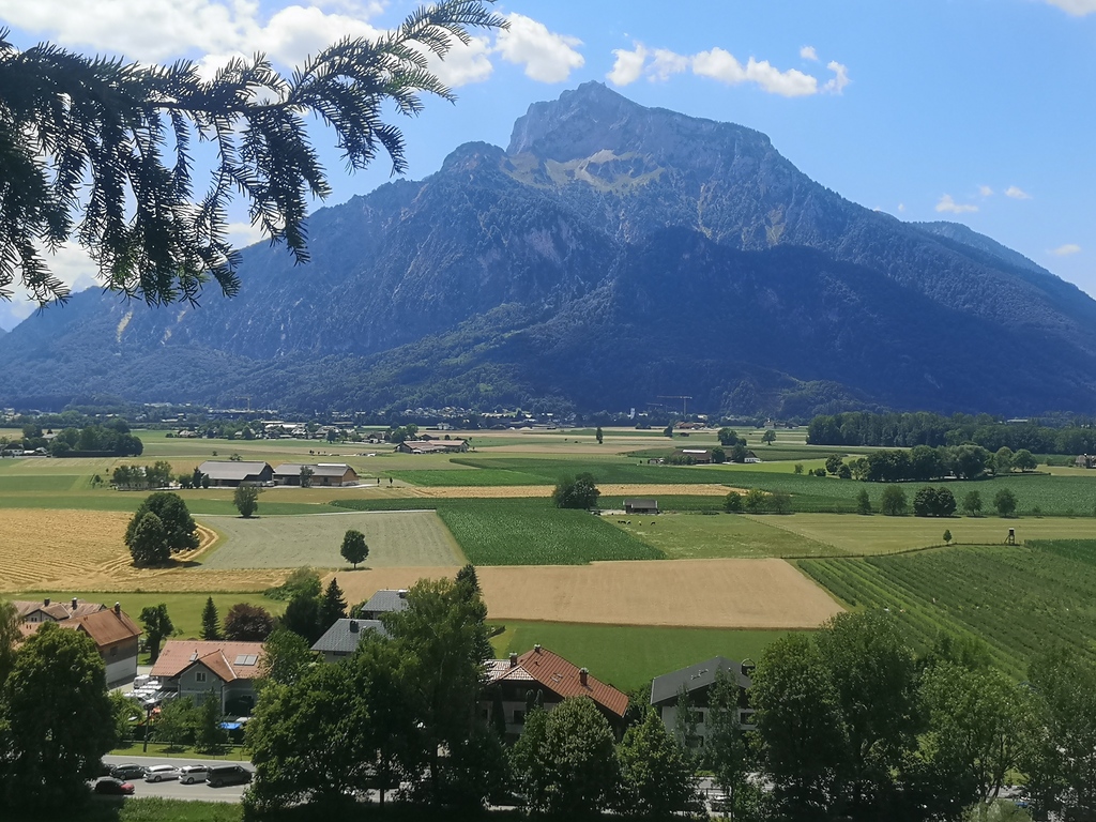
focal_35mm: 43
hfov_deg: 43.9
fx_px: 1361
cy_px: 411
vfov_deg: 33.6
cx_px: 548
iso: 50
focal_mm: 5.58
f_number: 1.8
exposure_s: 1/2358
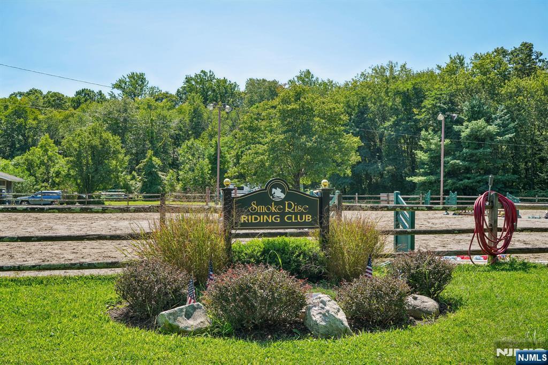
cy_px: 182
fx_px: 502
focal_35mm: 33
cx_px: 274
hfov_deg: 57.2
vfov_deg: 39.9
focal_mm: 33
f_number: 9
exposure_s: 1/60
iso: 100
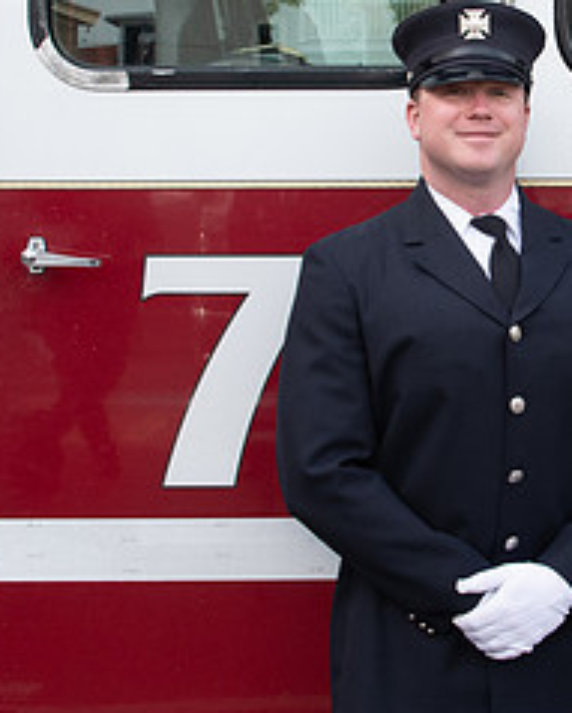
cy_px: 274
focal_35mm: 89
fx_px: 1880
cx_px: 519
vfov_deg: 21.4
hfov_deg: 17.1
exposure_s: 1/250
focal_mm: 24
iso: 640
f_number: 8
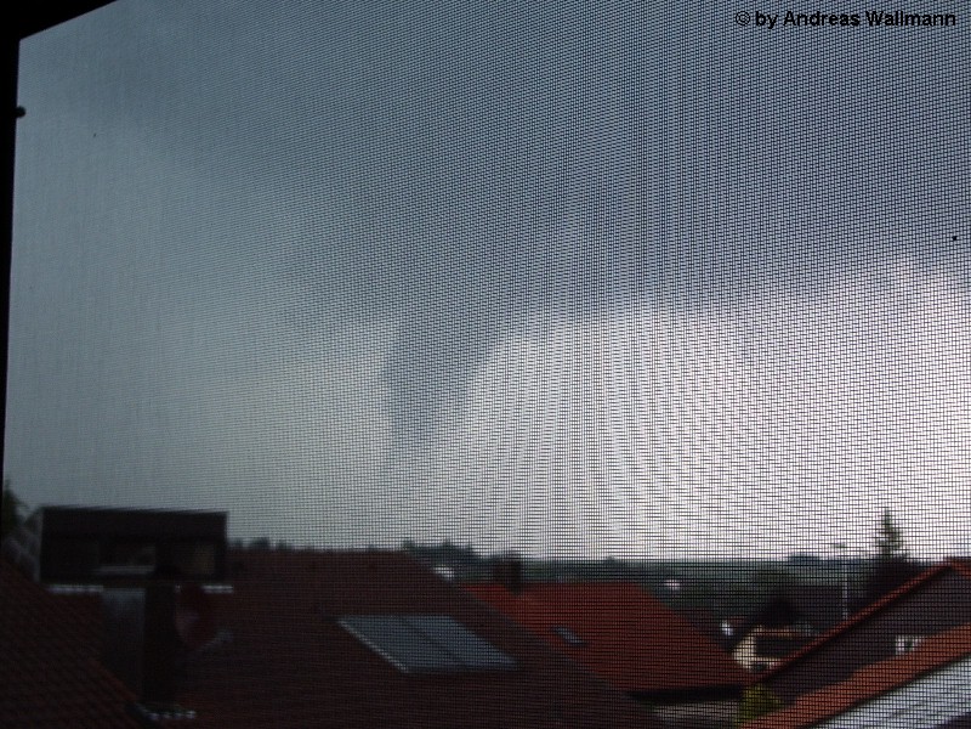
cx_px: 486
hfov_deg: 31.2
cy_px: 364
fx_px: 1739
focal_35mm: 62
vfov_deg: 23.7
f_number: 3.5
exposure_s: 1/125
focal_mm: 10.2
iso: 100
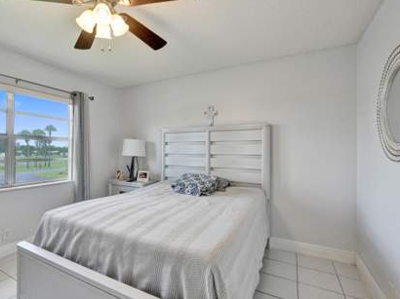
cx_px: 170
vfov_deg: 71.5
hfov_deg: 87.2
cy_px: 149
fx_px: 208
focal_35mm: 18
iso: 1600
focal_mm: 16
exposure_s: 1/100
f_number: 8
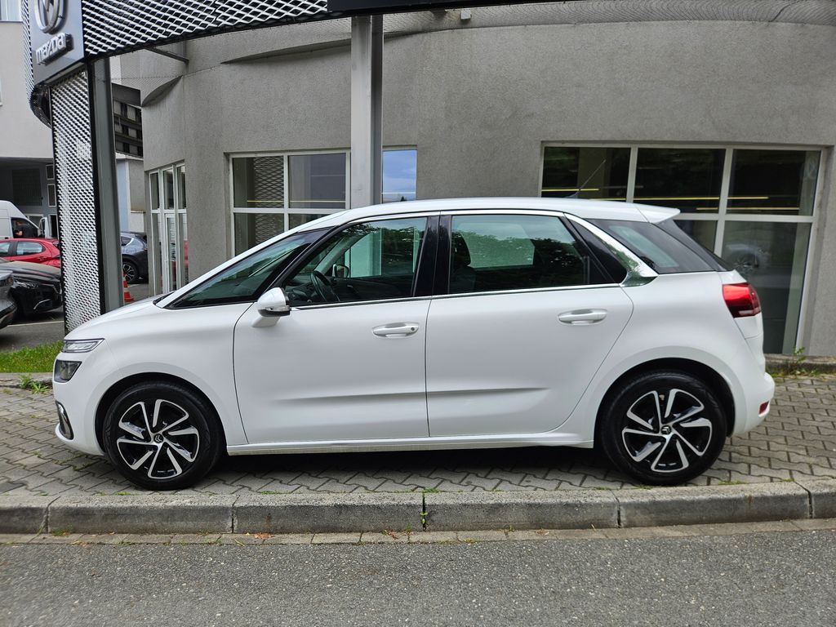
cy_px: 314
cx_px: 418
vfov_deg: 58.9
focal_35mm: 23
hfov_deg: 73.9
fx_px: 555
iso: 25
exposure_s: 1/566
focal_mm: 5.4
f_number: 1.8
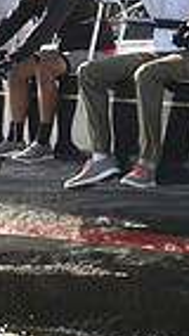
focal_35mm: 299
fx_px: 2661
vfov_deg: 7.2
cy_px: 67
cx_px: 184
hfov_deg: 4.1
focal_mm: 70
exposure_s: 1/1000
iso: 250
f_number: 2.8
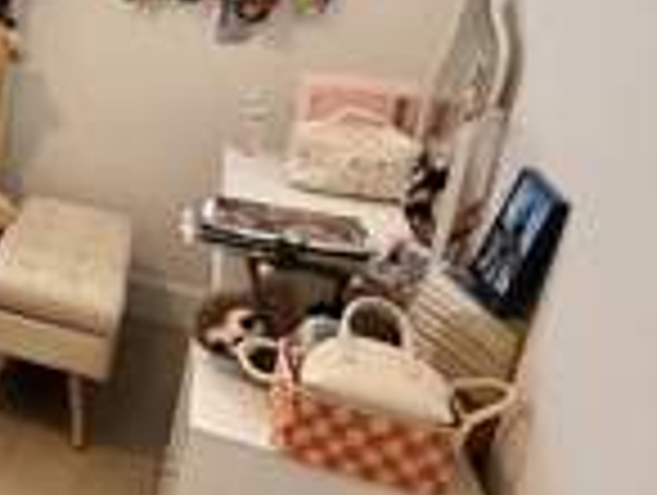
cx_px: -338
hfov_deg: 27.6
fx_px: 875
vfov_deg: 30.9
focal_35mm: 46
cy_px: 104
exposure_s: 1/120
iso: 400
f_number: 2.2
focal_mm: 2.22
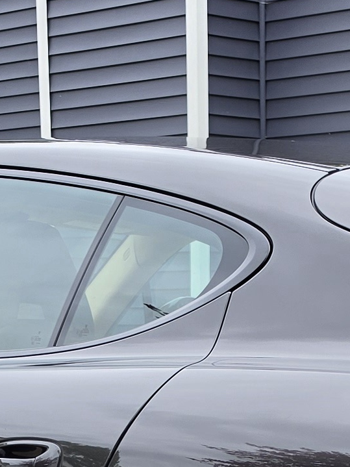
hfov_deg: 11.6
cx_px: 260
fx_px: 1726
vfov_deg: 14.7
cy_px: 628
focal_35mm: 128
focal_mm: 6.5
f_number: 1.4
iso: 20
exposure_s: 1/182
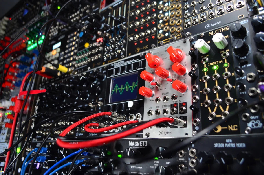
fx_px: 220
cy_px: 88
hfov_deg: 62.0
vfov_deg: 43.4
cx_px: 132
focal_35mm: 30
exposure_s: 1/5
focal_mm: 20
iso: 400
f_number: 4
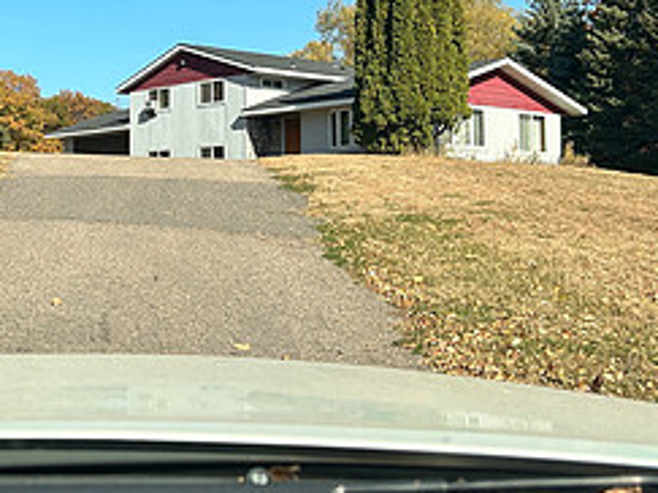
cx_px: 68
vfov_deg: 23.4
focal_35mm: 62
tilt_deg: +5.6
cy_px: 134
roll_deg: -2.2
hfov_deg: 29.9
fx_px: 1178
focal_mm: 5.7
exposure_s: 1/3077
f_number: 1.5
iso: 50
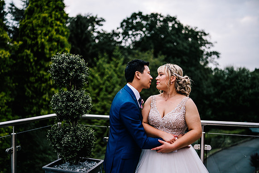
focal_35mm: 35
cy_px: 86
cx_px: 130
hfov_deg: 54.4
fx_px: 252
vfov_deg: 37.9
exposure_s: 1/250
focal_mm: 35
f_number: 1.4
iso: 100
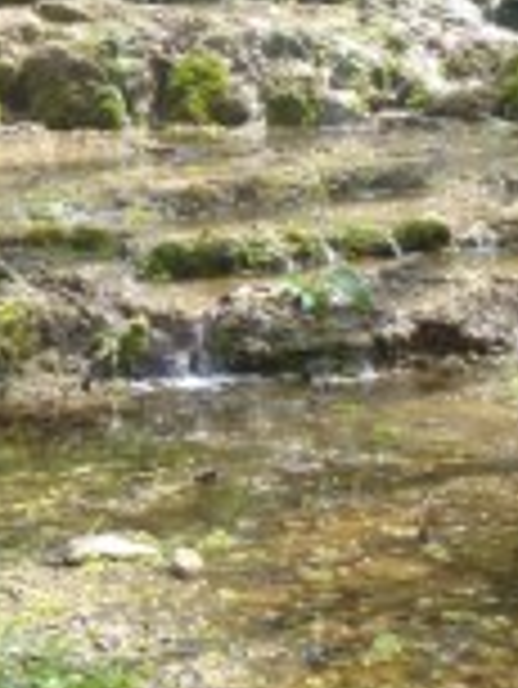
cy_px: -175
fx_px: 2431
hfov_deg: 12.1
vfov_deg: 15.5
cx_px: 32
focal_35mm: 122
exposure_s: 1/125
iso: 200
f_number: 3.7
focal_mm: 6.9
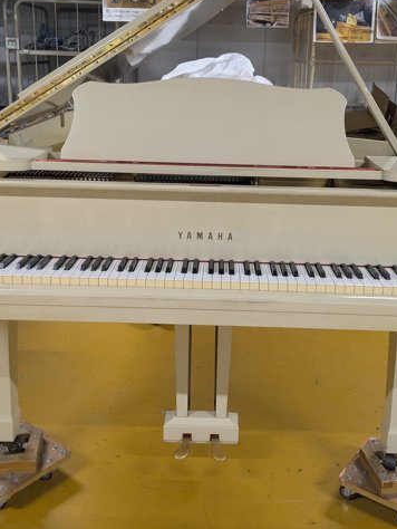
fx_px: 581
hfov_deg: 37.7
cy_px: 209
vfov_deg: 48.6
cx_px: 212
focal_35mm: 38
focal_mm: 5.43
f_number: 1.89
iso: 305
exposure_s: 1/50
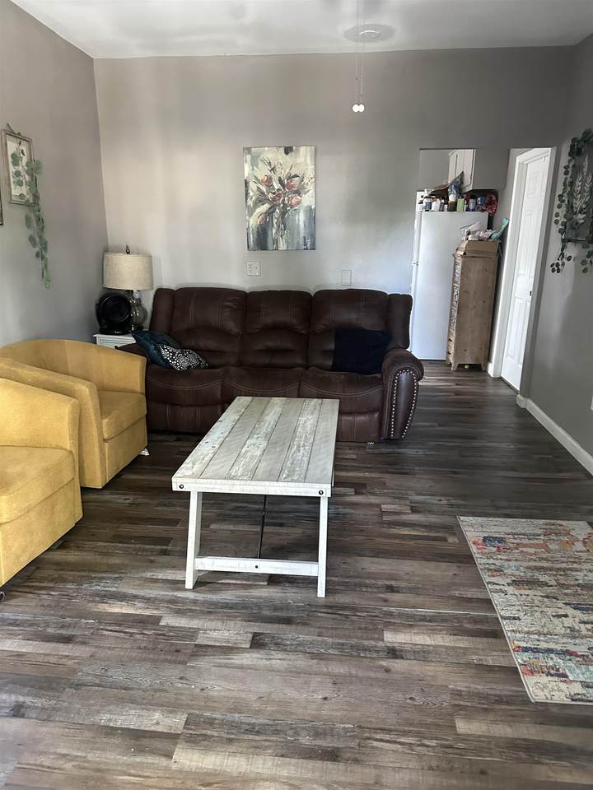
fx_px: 548
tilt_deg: -15.0
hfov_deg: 56.8
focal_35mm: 24
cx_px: 296
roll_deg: +0.6
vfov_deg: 71.6
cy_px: 395
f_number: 1.78
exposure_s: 1/60
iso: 800
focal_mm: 6.86
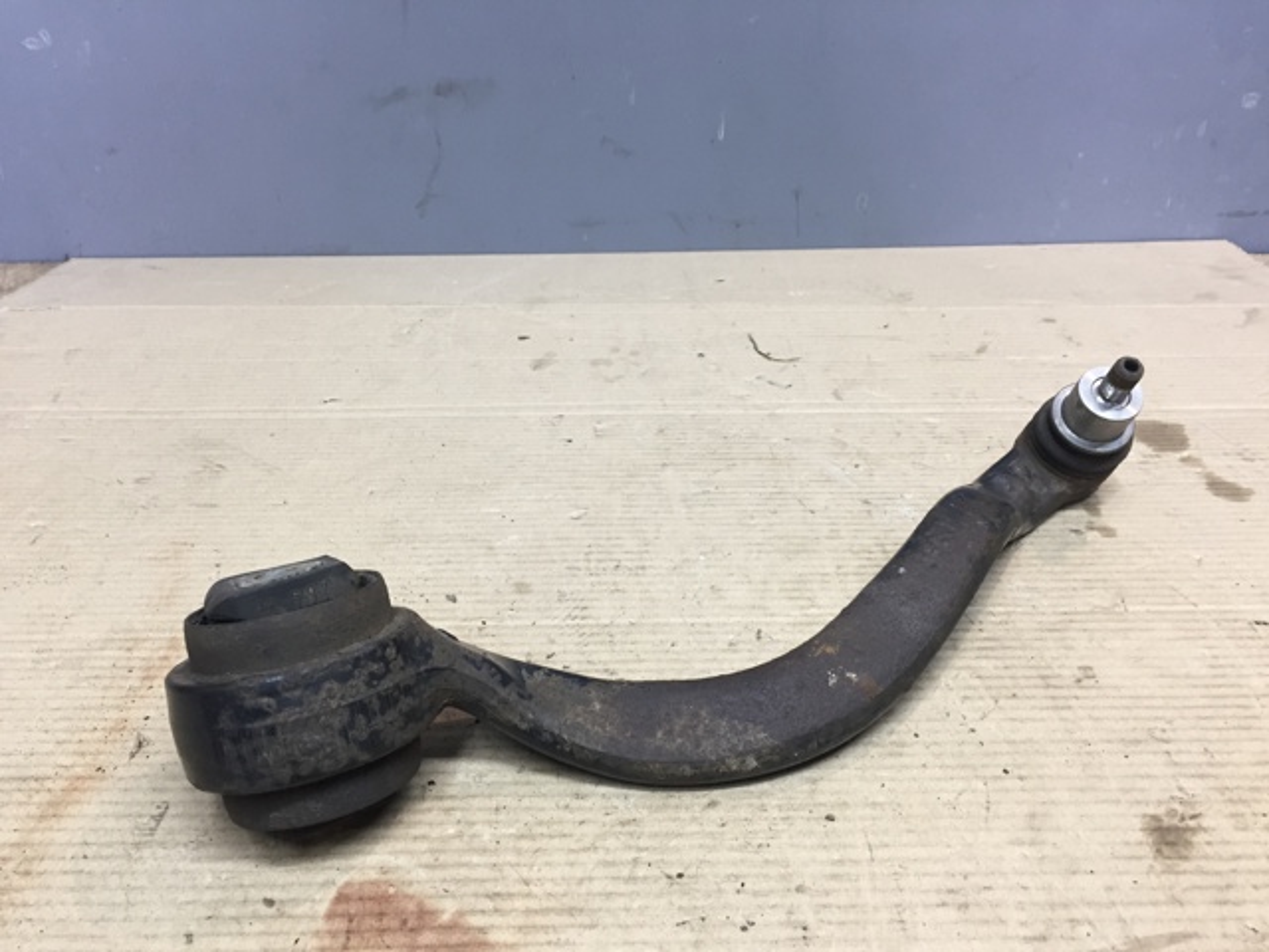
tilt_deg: -29.7
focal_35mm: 29
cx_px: 634
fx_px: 1063
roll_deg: +0.5
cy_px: 476
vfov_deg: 48.2
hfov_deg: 61.7
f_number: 2.2
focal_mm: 4.15
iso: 64
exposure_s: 1/33
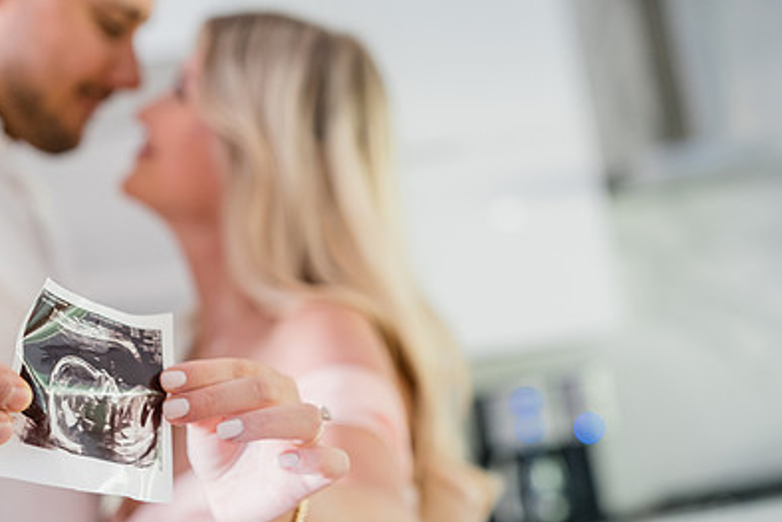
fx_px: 1760
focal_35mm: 81
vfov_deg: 16.9
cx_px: 347
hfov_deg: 25.0
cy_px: 275
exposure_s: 1/60
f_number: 2.8
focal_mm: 55
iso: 1600
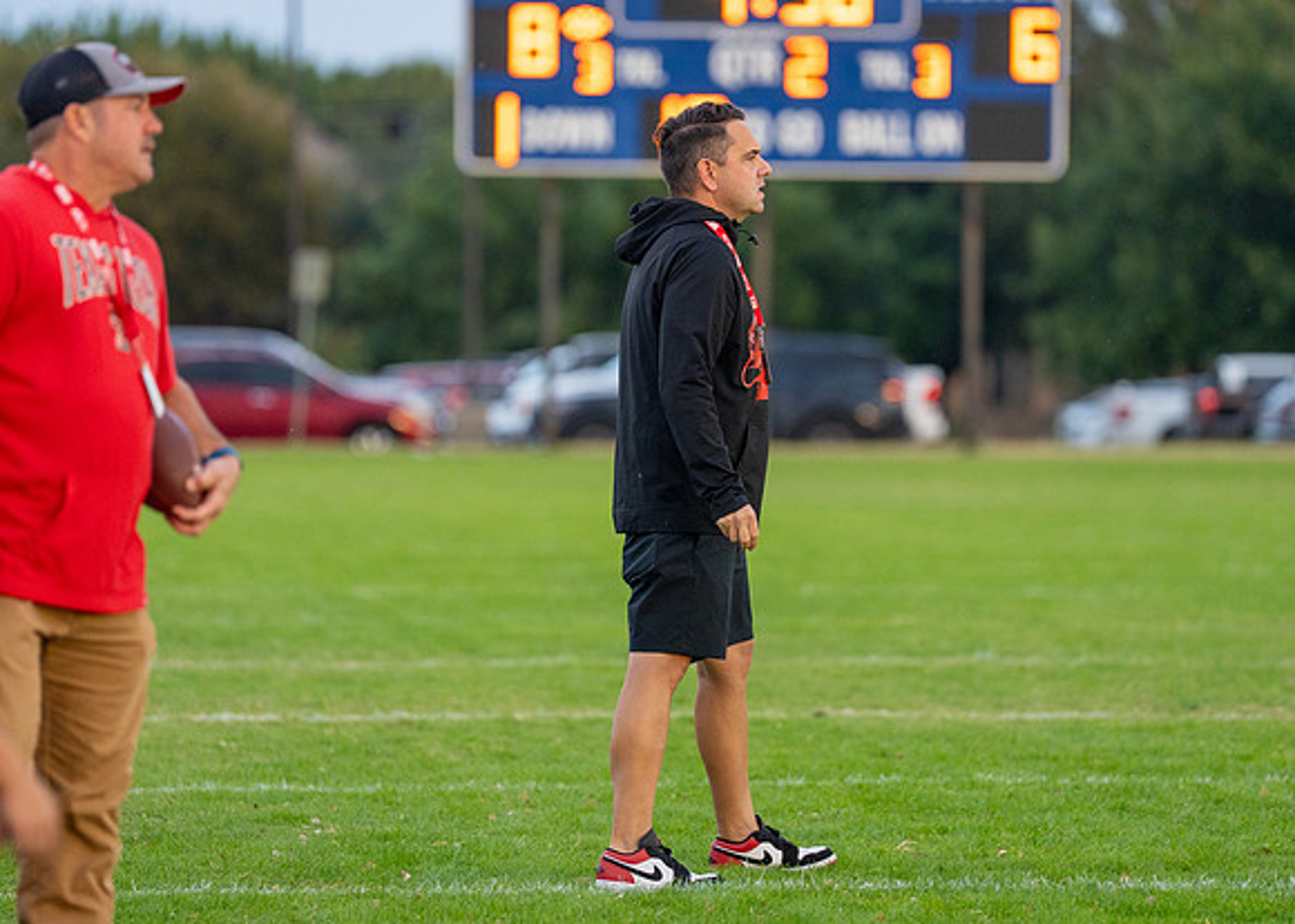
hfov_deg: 7.3
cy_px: 380
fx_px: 10219
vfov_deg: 5.2
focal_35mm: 278
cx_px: 673
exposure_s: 1/1250
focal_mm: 200
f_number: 2.8
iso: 1000
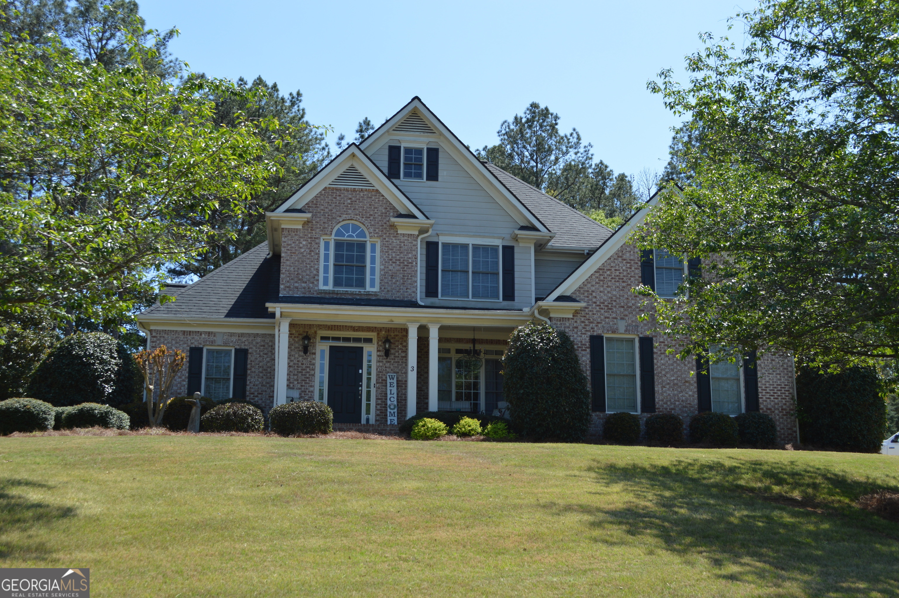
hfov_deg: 49.6
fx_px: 973
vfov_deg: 34.2
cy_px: 299
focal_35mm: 39
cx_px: 450
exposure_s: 1/200
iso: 100
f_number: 7.1
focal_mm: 26
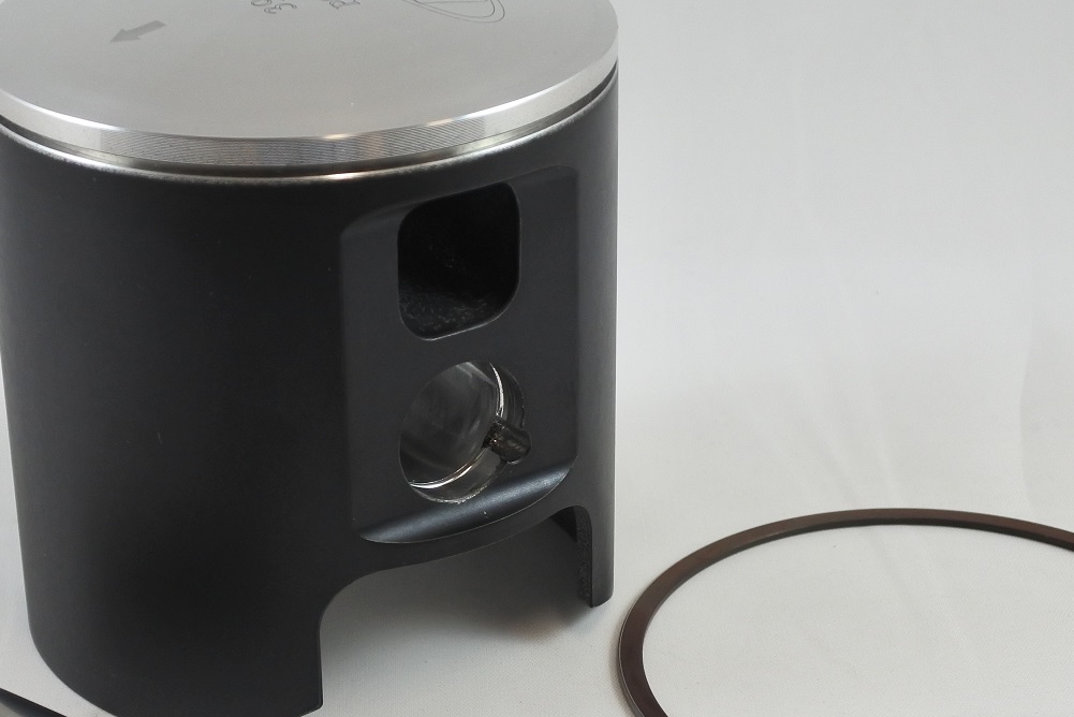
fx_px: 2119
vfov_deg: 19.2
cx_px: 446
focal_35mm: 71
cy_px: 423
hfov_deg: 28.4
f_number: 4.2
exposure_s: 1/160
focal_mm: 14.7
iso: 400
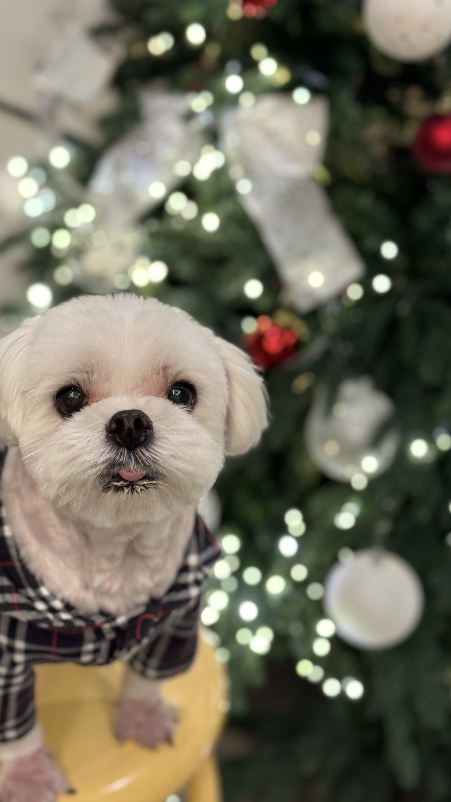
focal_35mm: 53
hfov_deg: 22.6
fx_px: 1127
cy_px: 402
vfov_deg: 39.2
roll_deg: -3.7
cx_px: 175
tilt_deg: -26.0
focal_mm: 6.86
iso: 250
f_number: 1.78
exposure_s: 1/53
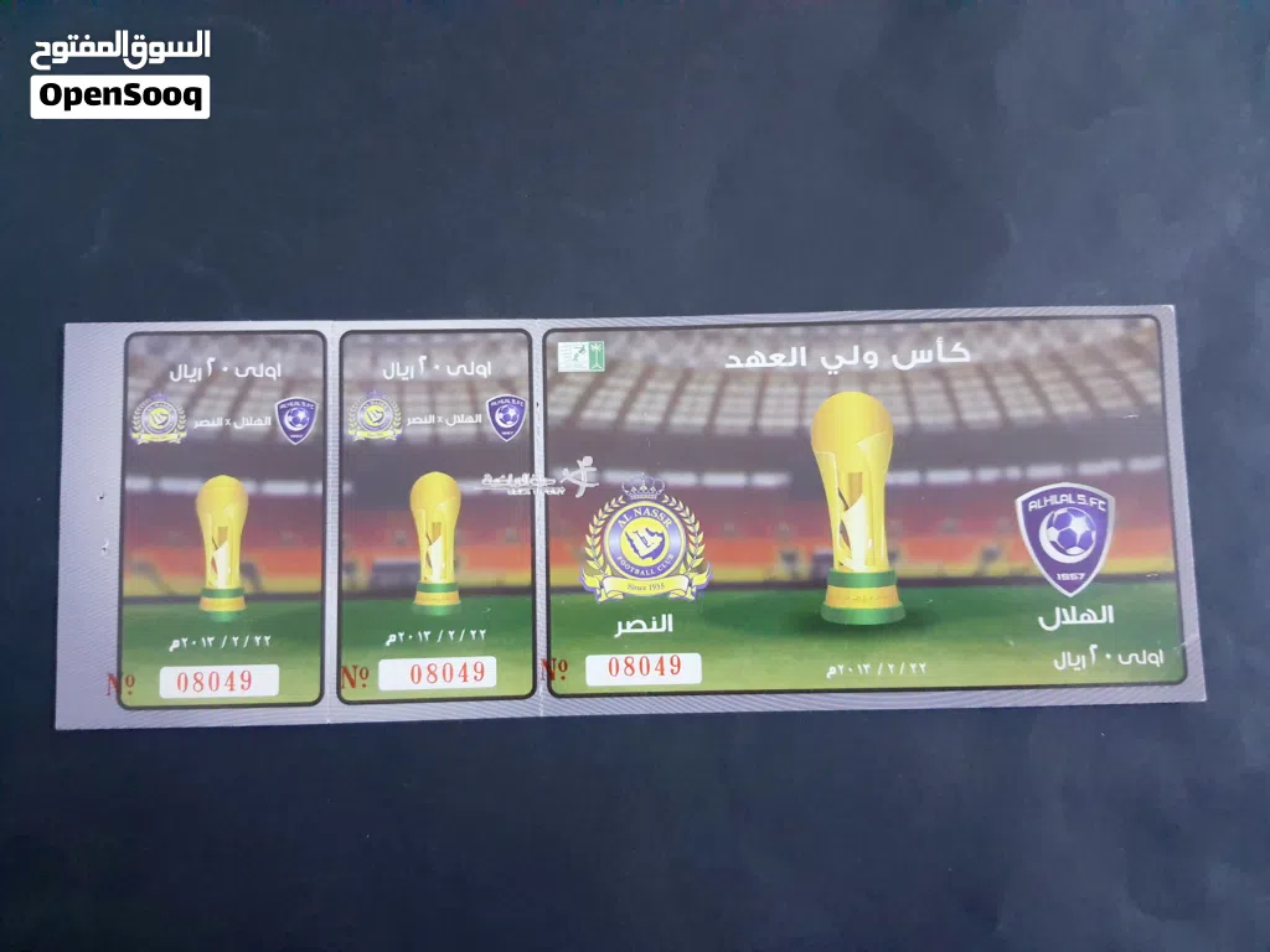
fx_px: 954
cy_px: 476
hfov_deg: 67.3
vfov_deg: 53.1
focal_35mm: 26
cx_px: 635
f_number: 1.7
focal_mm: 4.32
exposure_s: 1/10
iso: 640
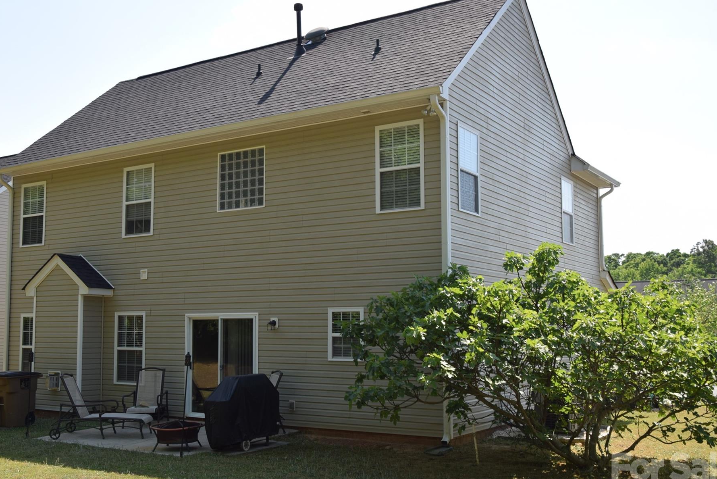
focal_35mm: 38
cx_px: 327
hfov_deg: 50.6
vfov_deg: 35.1
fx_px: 757
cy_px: 256
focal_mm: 22
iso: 100
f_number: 7.1
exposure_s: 1/200
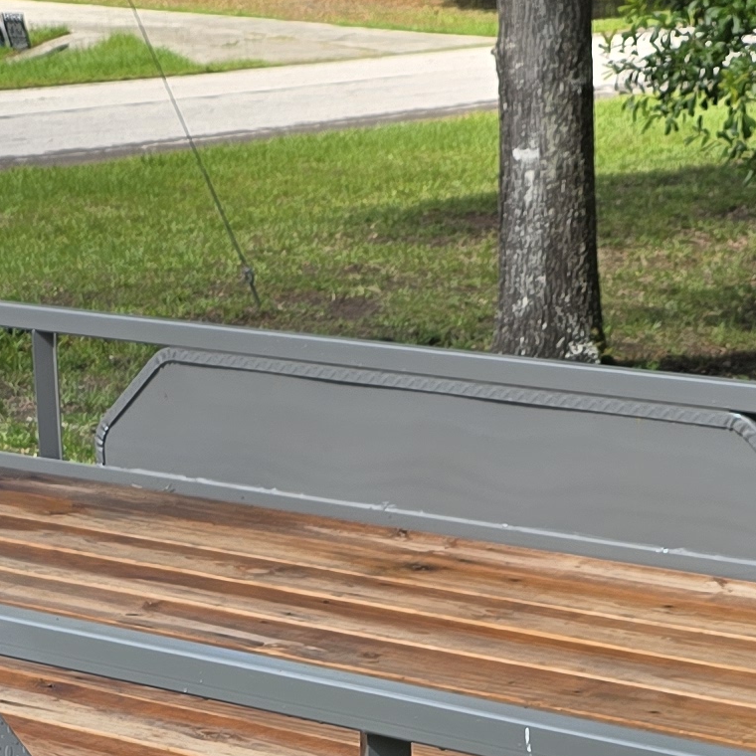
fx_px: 2644
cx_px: 397
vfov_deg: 15.3
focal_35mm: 107
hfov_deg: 16.3
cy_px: 1038
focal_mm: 6.3
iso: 12
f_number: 1.7
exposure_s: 1/519
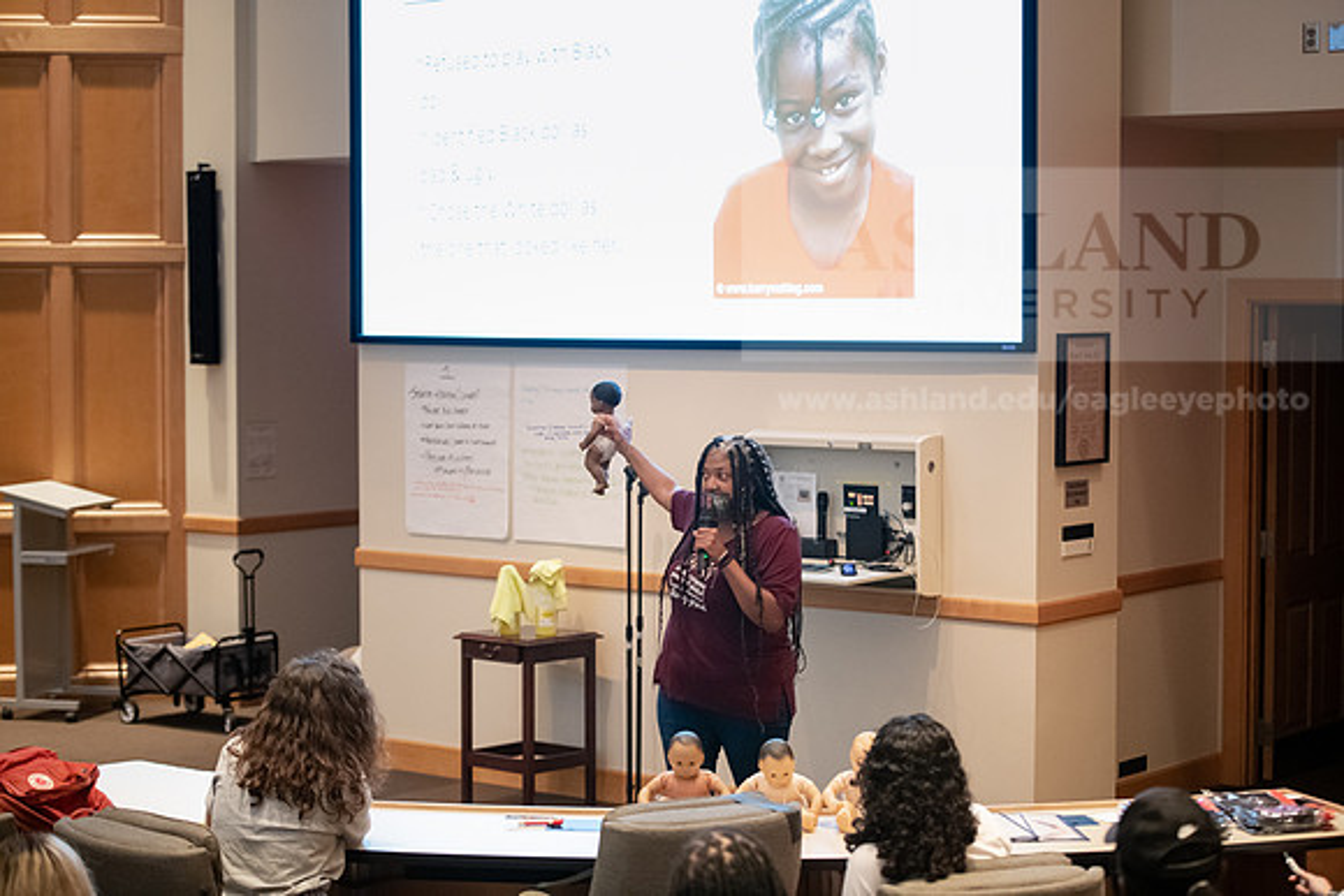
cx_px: 672
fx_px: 2614
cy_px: 448
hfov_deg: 28.8
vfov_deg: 19.5
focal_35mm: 70
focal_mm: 70
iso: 5000
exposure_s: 1/125
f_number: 3.2
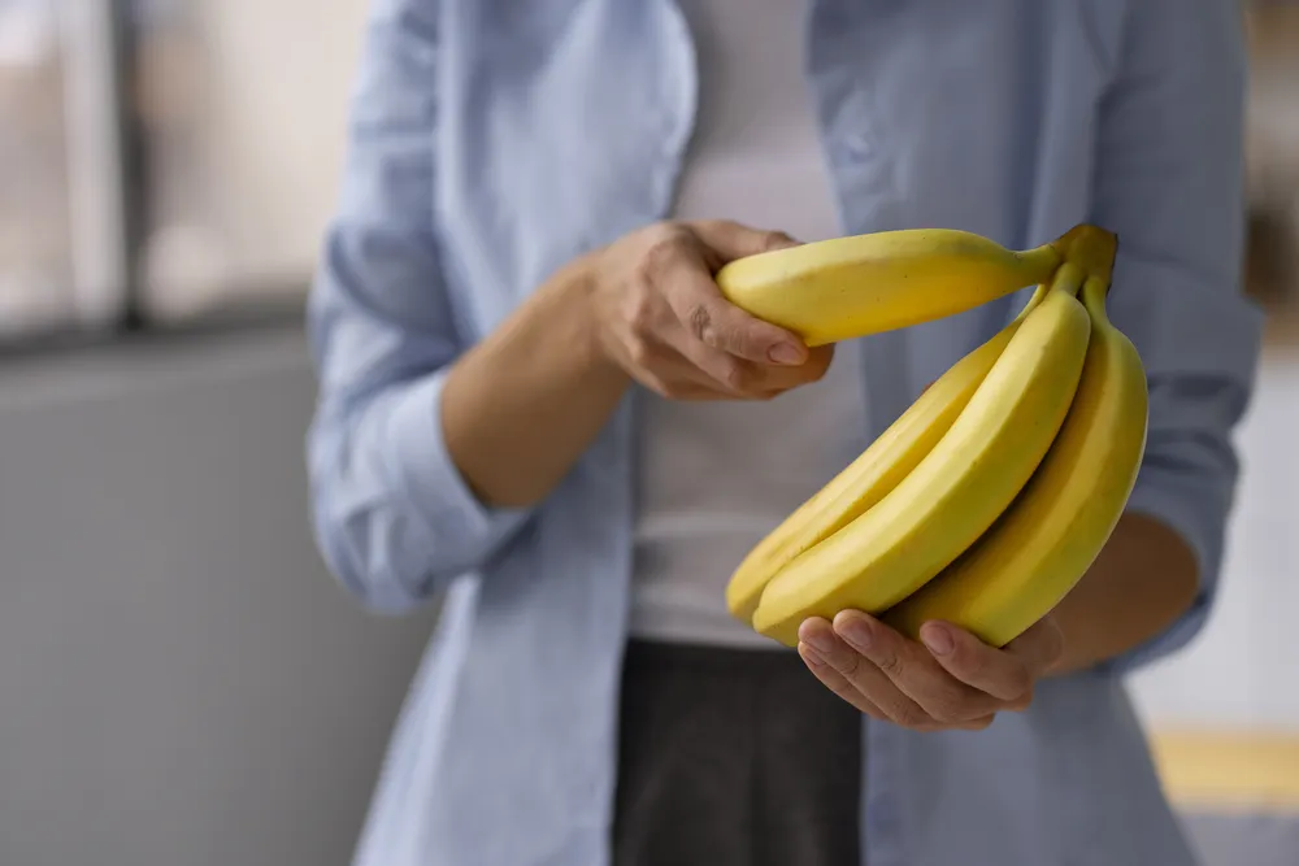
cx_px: 650
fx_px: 3067
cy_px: 433
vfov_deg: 16.1
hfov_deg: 23.9
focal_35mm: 85
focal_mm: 85
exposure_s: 1/400
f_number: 2.5
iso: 320
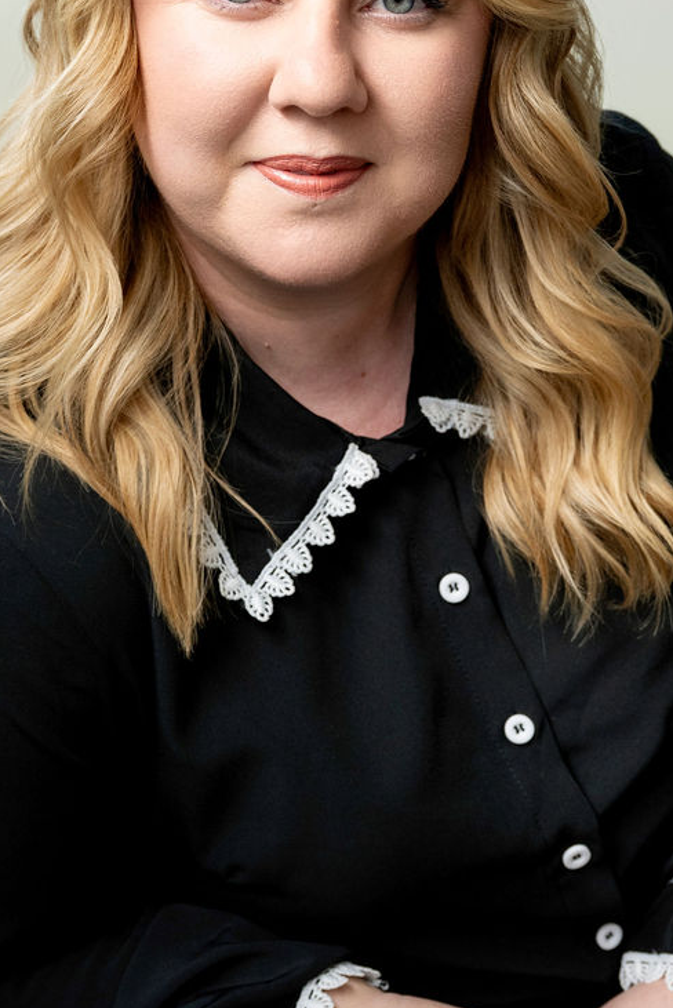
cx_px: 428
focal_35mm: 84
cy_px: 439
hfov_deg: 16.3
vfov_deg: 24.2
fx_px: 2353
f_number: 4.5
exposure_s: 1/250
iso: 800
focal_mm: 40
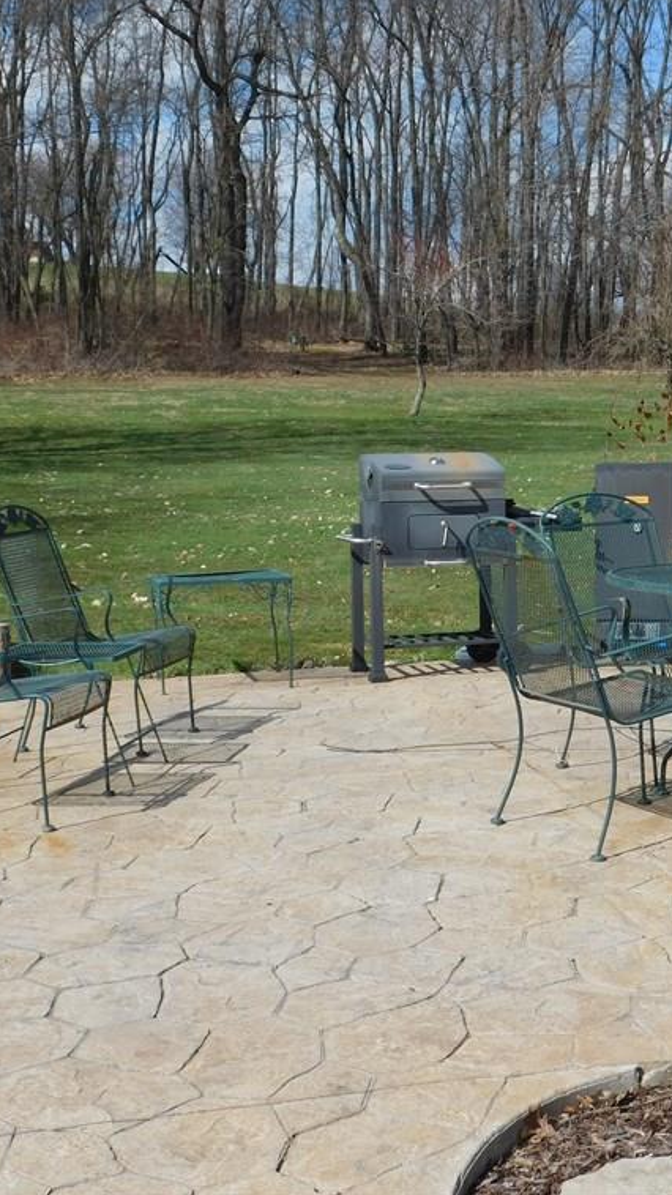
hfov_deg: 22.6
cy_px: 593
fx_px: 1680
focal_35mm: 53
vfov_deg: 39.2
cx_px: 390
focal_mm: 6.3
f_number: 3.5
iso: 125
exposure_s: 1/1500
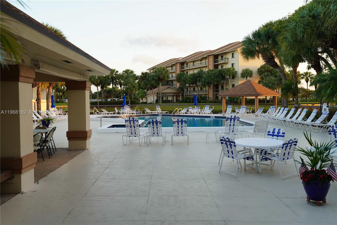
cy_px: 112
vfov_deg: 37.8
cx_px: 168
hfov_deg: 54.4
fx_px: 328
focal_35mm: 35
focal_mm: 35
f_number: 4.5
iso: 100
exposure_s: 1/60
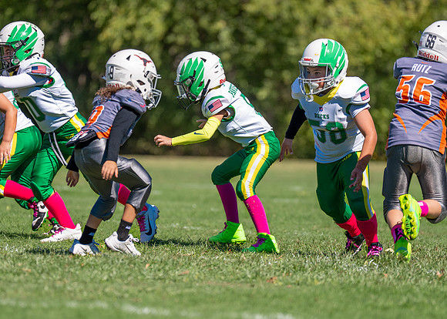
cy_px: 162
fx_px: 3974
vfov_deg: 4.6
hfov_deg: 6.4
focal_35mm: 313
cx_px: 206
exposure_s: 1/3200
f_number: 2.8
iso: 160
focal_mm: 200
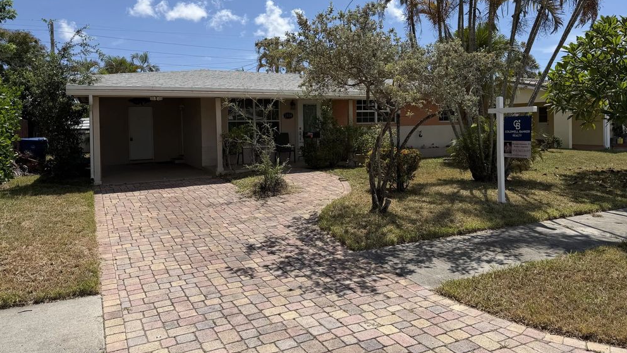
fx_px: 449
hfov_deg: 69.8
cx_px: 322
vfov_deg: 42.6
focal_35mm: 27
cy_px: 135
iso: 80
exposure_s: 1/5714
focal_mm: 6.76
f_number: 1.78
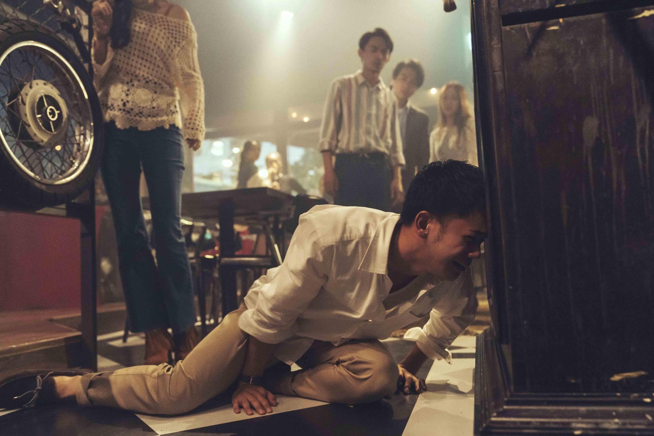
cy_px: 218
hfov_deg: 58.7
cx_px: 327
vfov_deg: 41.1
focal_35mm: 32
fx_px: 581
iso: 5000
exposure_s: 1/80
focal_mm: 32
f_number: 2.8
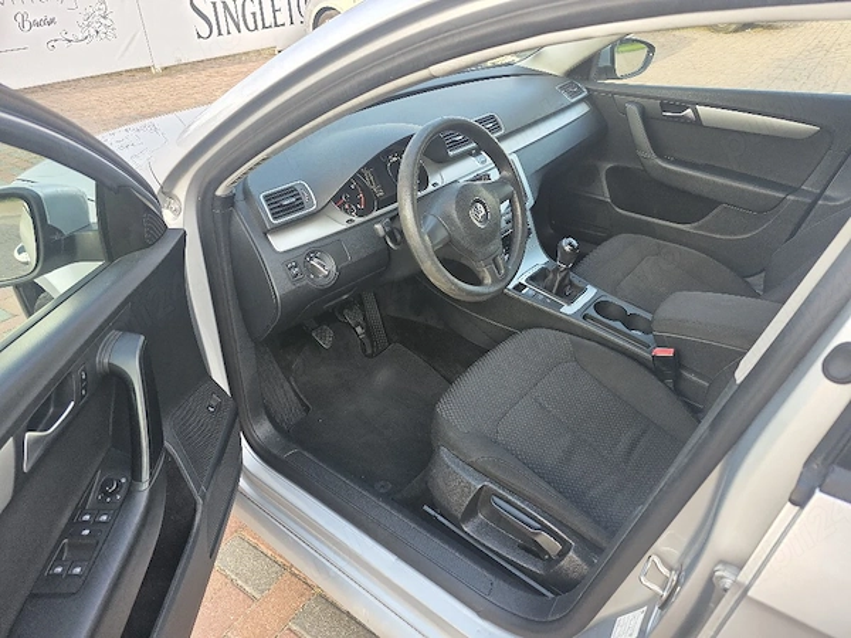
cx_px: 426
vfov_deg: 58.9
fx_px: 565
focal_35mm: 23
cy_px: 319
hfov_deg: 73.9
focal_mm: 6.3
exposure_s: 1/182
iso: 80
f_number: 1.7
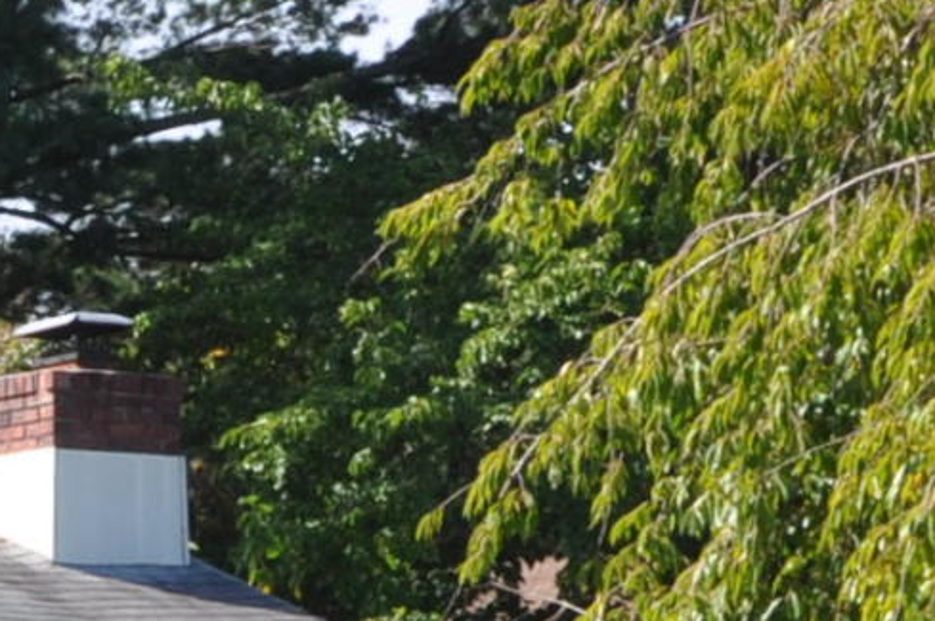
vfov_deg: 4.4
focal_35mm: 313
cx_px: -1824
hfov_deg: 6.1
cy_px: 1003
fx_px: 8121
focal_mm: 34
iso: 200
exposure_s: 1/100
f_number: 10
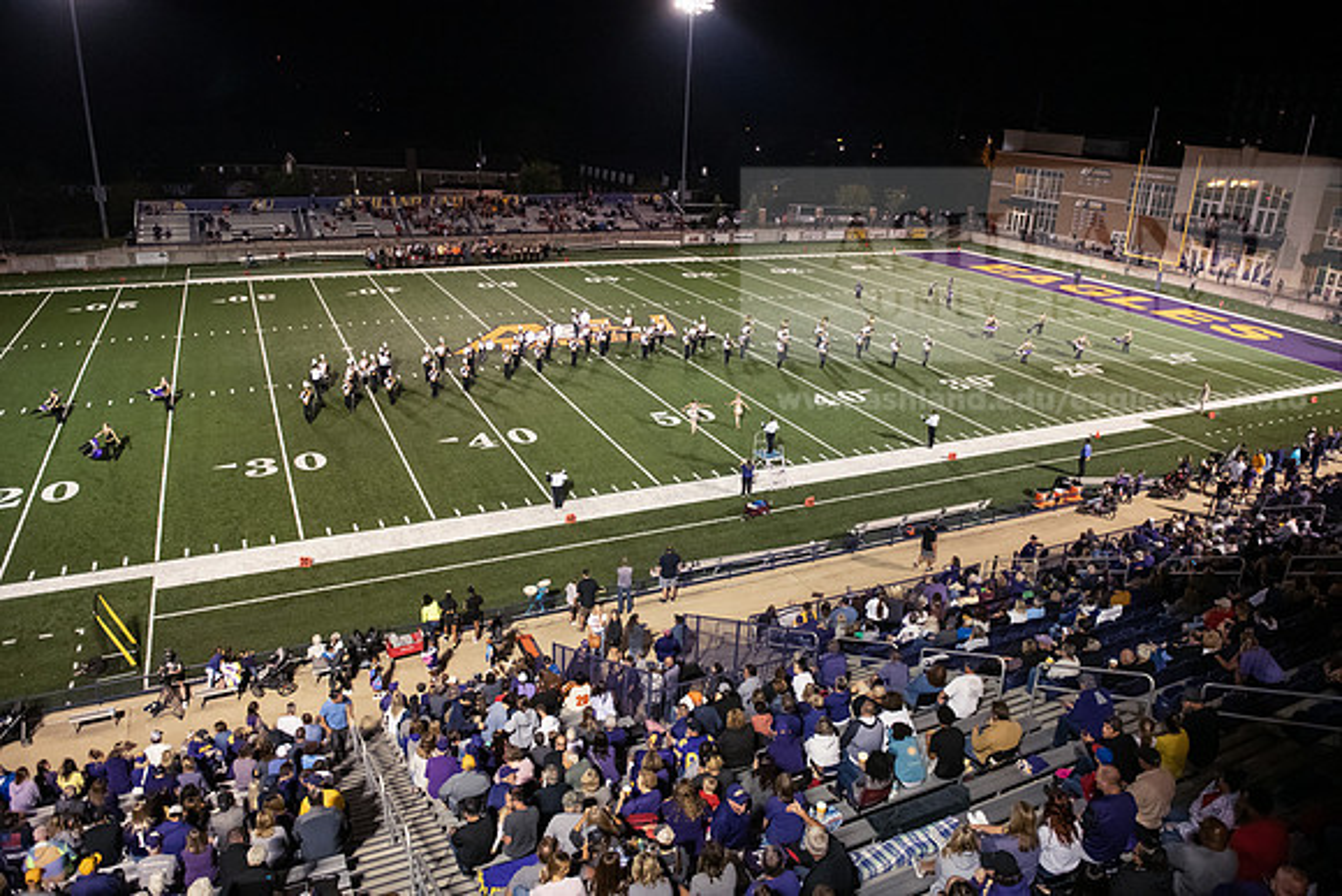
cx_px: 671
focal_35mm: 24
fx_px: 895
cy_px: 448
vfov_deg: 53.2
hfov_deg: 73.7
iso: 5000
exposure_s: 1/500
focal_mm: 24
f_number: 3.5
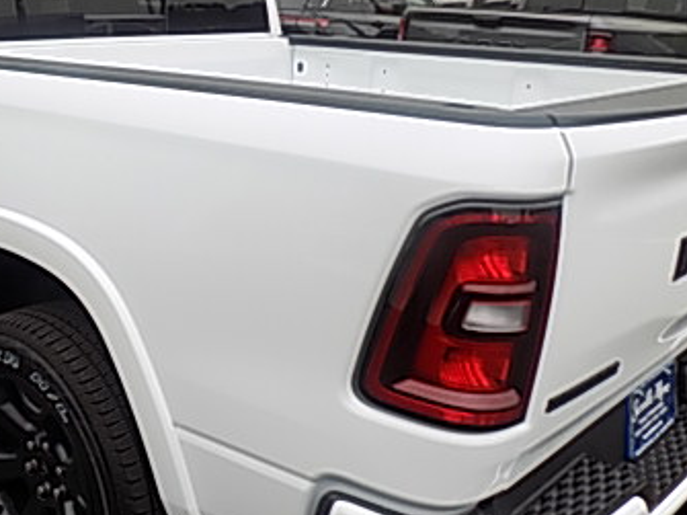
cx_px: 150
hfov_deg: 41.3
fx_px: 873
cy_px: 265
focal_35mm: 44
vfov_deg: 32.9
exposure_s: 1/200
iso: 80
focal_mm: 4
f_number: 3.1
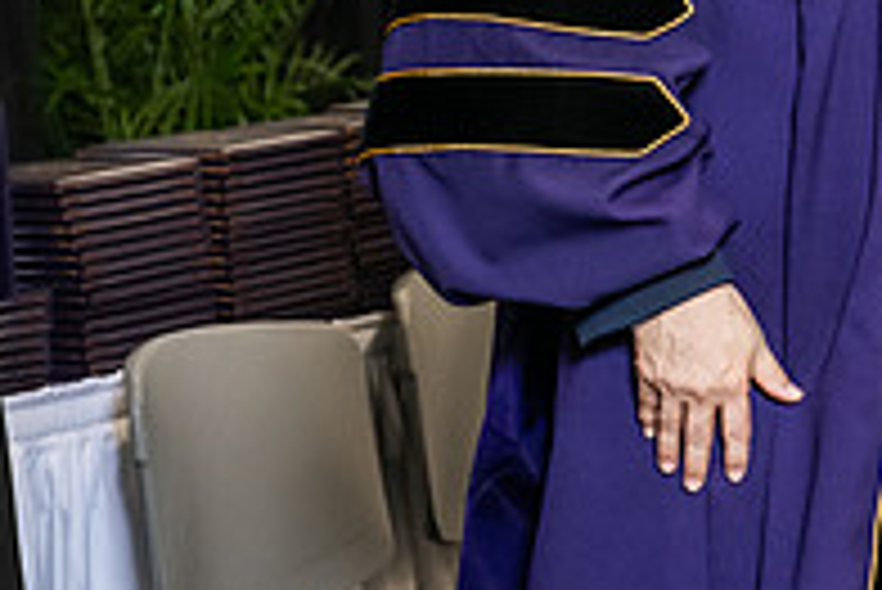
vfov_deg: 6.6
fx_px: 5075
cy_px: -241
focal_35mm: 207
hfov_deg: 9.8
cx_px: 1102
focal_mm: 70
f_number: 5
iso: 2500
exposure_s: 1/200
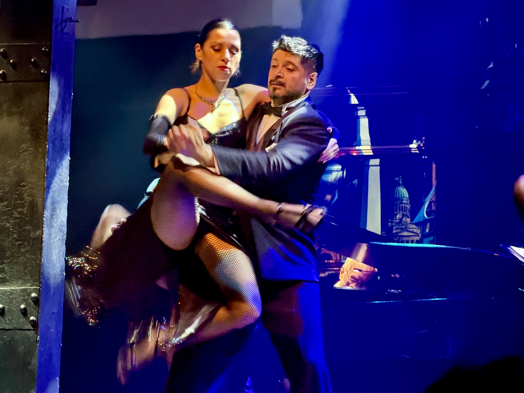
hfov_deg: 19.6
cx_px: 262
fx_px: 1514
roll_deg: -1.6
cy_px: 196
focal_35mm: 100
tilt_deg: +5.7
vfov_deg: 14.8
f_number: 2.8
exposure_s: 1/33
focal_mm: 16.89
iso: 1000
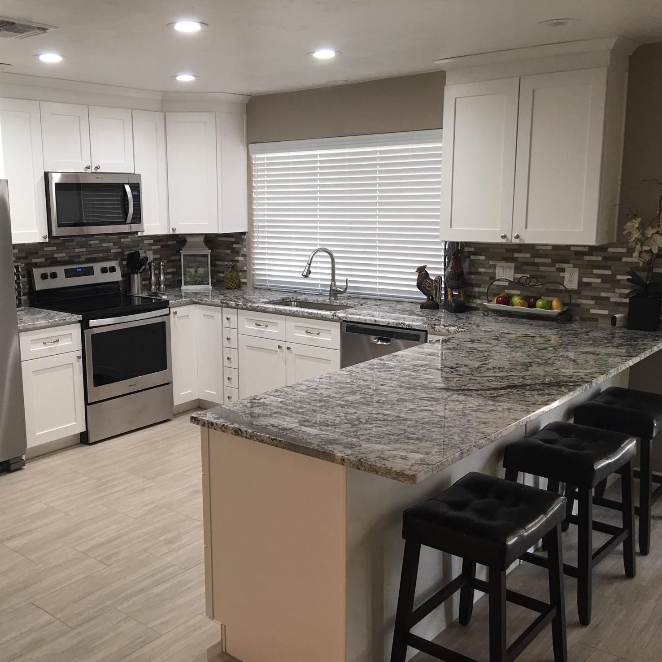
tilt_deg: -9.0
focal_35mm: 35
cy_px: 335
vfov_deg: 47.2
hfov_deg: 46.9
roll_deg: +0.2
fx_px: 757
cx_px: 256
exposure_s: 1/15
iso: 32
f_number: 2.2
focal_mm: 4.15
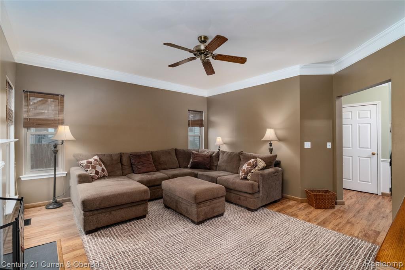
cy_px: 135
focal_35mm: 17
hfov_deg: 93.3
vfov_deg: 70.4
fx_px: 191
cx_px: 202
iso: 500
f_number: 7.1
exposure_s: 1/125
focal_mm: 11.3
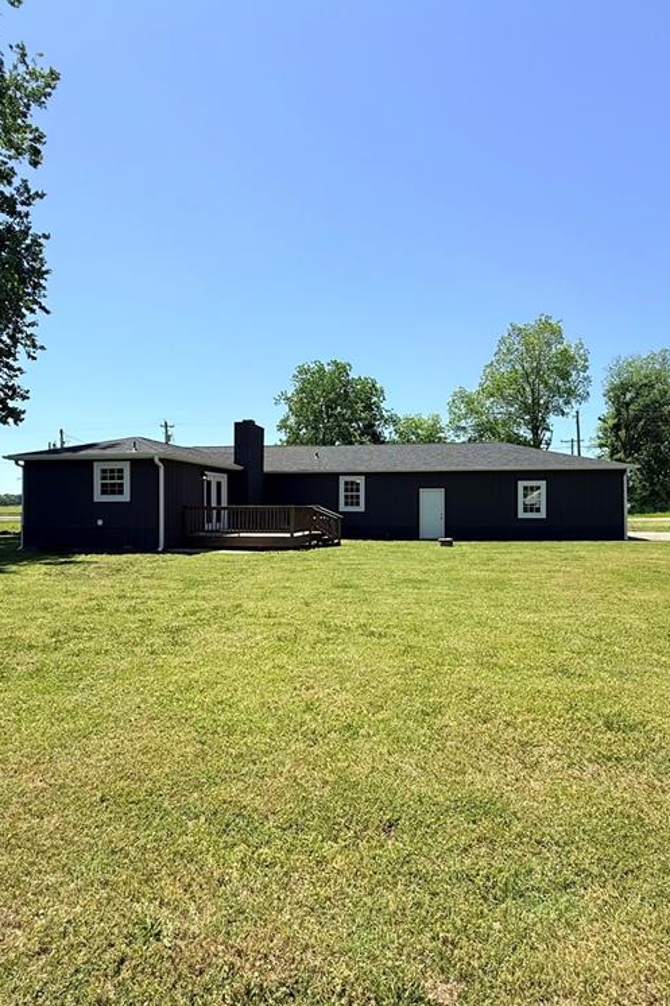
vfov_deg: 84.0
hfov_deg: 61.8
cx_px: 360
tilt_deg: +0.3
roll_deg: -0.3
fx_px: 559
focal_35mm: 20
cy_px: 504
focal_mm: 2.22
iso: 50
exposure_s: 1/1961
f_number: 2.2
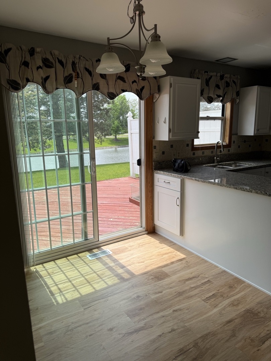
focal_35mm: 24
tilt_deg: -10.4
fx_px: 251
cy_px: 180
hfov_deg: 56.8
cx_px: 136
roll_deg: +0.7
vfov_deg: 71.6
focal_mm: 6.76
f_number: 1.78
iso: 80
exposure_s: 1/1493
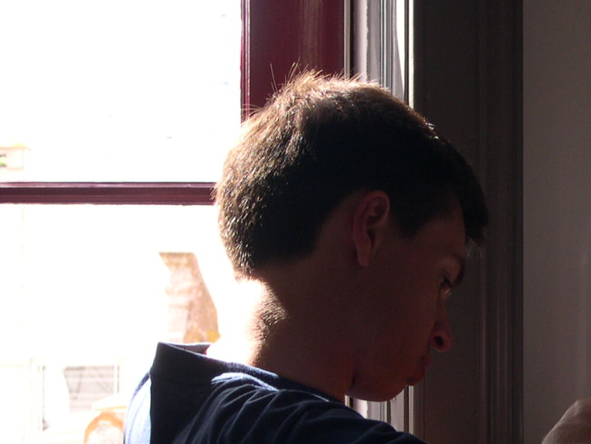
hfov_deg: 12.2
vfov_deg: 9.2
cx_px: 539
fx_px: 2749
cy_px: 382
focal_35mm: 161
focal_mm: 16.3
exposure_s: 1/61.6
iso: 100
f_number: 4
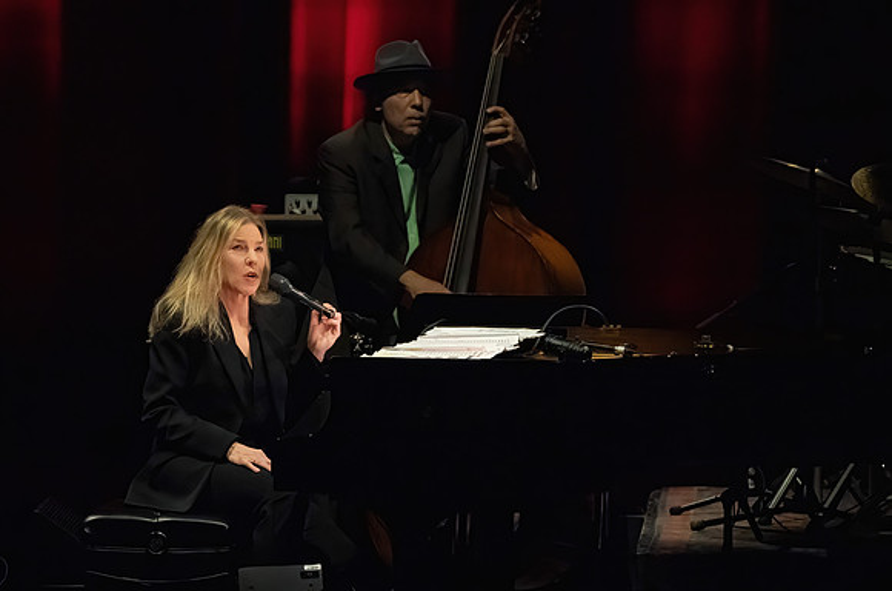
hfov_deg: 4.2
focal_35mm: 496
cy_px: 347
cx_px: 369
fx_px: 12254
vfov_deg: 2.8
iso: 16000
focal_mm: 400
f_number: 8
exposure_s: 1/320
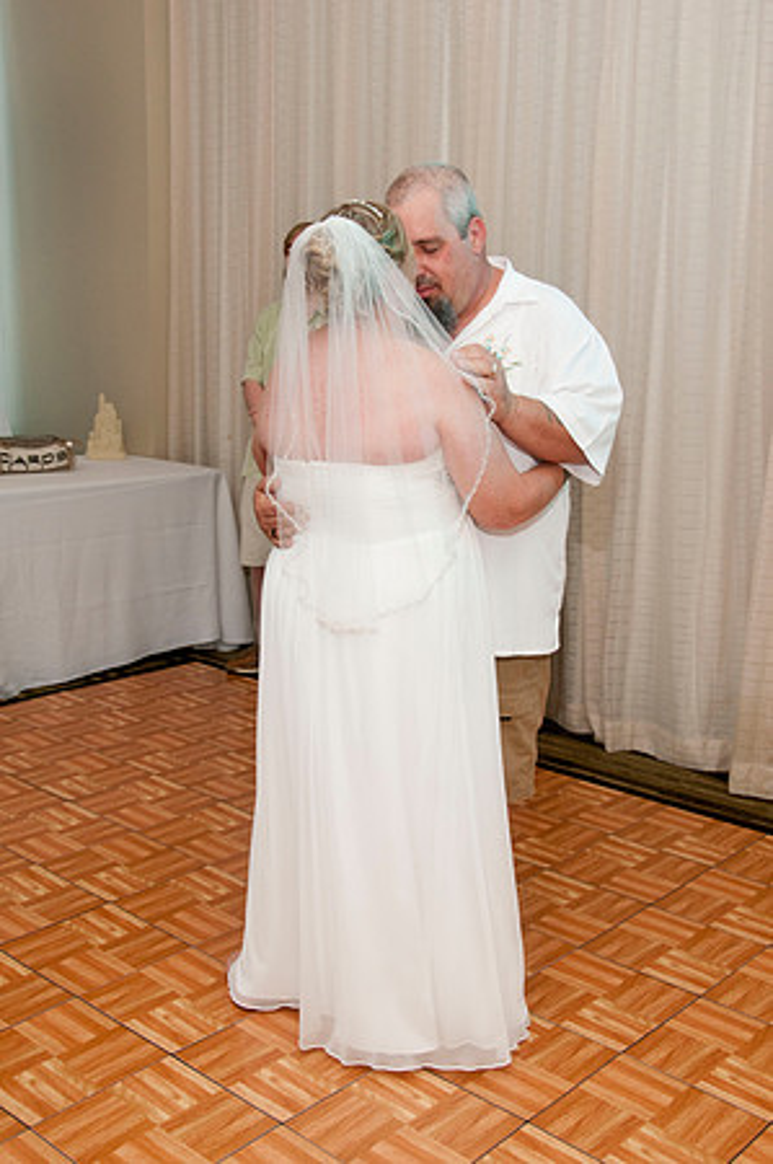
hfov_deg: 32.9
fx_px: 1307
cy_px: 582
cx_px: 386
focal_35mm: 40
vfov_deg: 48.0
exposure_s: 1/50
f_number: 5.6
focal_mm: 27
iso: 400
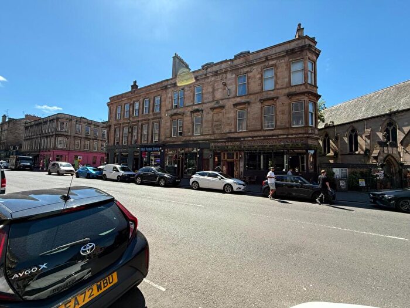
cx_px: 205
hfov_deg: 102.1
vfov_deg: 85.7
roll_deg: -2.7
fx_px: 166
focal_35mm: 14
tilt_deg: +7.5
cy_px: 154
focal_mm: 2.22
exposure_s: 1/853
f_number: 2.2
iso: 50
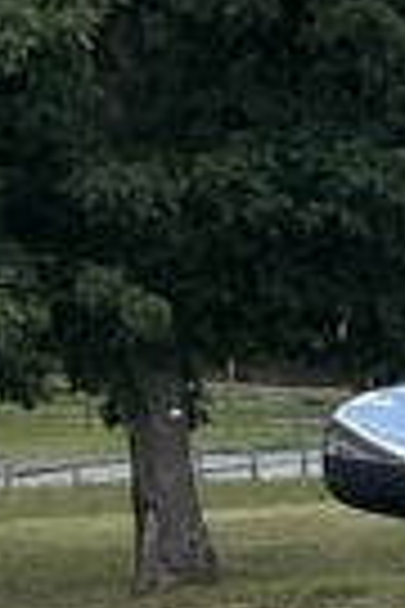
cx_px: 1328
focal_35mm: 228
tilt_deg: -3.8
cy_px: 631
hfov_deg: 5.6
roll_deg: -0.5
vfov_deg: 9.0
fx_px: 3847
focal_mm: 3
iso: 16
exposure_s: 1/1279
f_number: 1.8
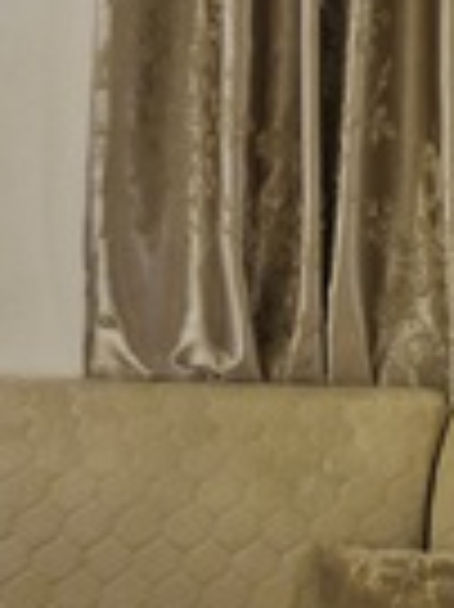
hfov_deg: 24.8
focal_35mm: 44
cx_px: 690
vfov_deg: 40.0
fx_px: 771
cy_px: 70
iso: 320
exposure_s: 1/80
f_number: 2.2
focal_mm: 1.74
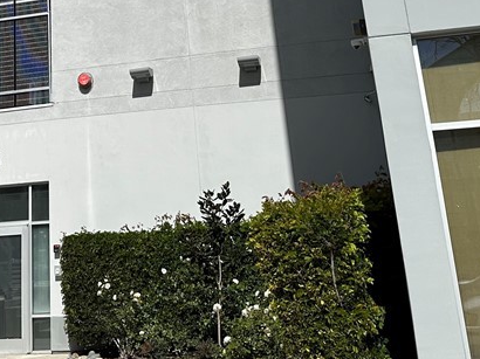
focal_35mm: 60
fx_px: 831
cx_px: 119
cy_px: -51
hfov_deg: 31.6
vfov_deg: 22.8
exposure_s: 1/8197
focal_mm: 6.86
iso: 80
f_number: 1.78
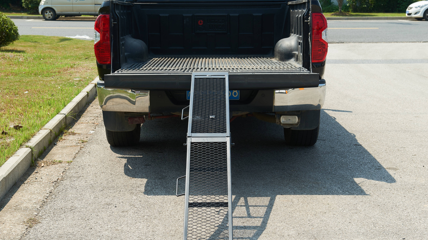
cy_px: 140
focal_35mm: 67
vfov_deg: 18.0
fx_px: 760
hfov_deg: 31.4
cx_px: 209
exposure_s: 1/100
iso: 79
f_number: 10
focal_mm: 62
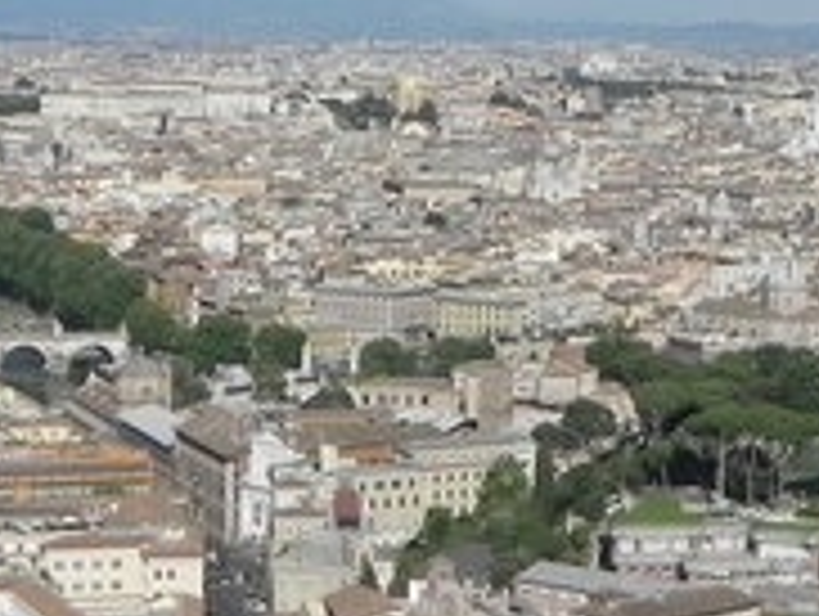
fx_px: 2701
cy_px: 108
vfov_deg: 13.0
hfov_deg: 16.6
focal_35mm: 114
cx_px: 950
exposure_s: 1/1560
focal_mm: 4.6
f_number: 5
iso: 160
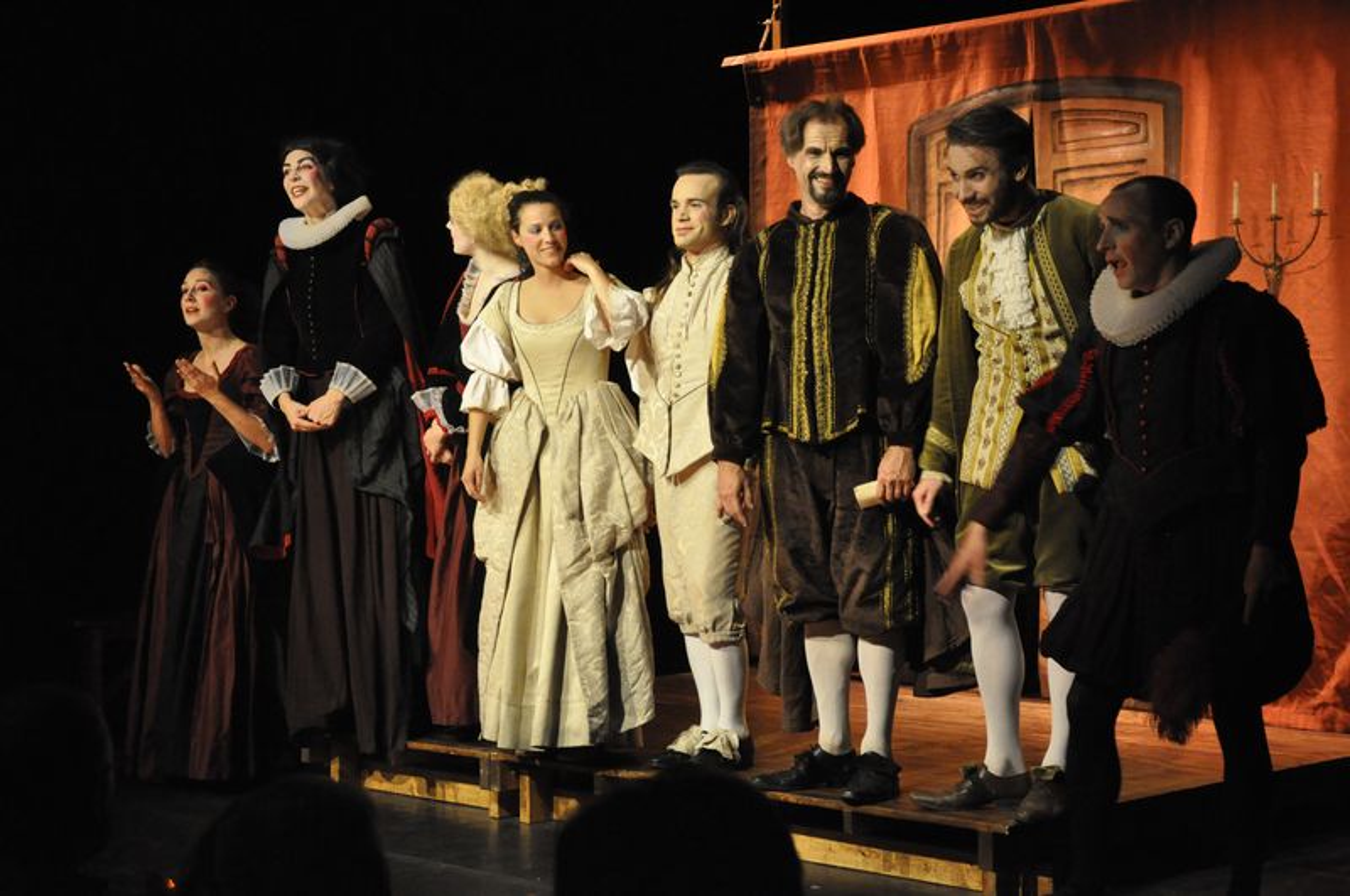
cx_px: 675
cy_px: 448
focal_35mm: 63
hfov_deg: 31.9
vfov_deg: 21.5
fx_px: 2359
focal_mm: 42
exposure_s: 1/125
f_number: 5.6
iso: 3200
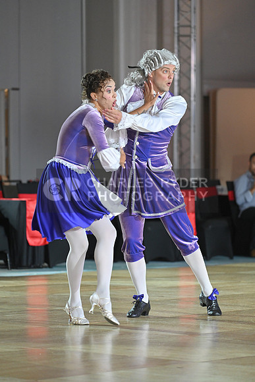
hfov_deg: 7.4
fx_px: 1964
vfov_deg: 11.1
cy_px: 191
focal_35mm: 185
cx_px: 128
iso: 2000
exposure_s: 1/250
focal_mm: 185
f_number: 4
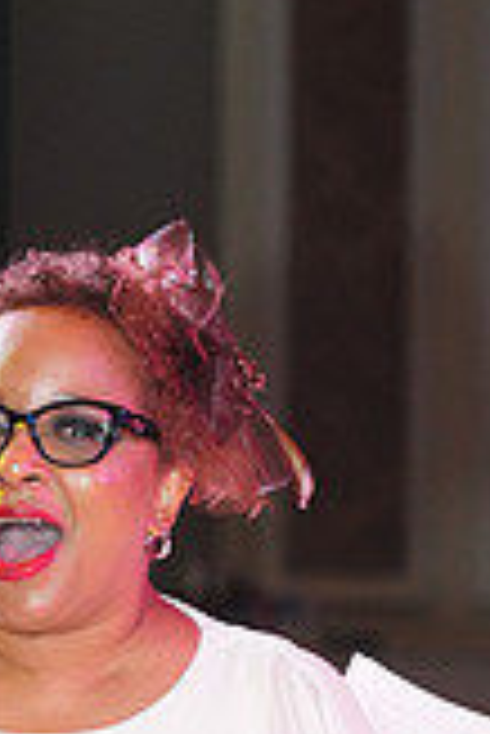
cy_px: 919
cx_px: -258
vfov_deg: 5.5
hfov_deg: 3.7
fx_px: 7599
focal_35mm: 373
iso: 2500
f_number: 4
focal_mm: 105
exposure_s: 1/250
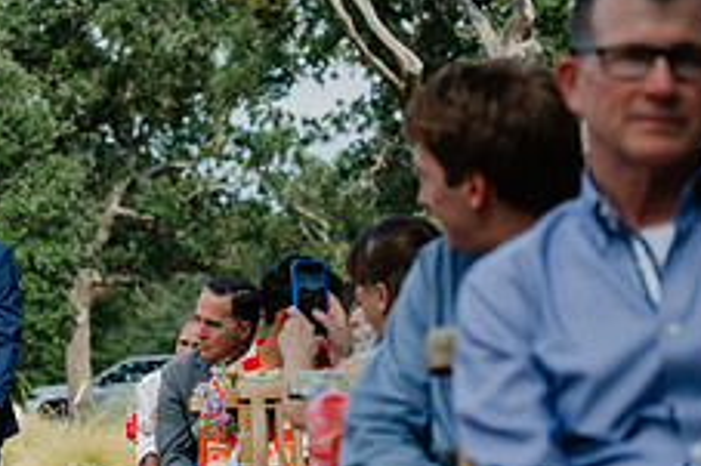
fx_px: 3483
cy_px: 369
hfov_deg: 11.4
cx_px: 9
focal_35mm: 179
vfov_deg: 7.6
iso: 64
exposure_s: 1/500
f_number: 3.5
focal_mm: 70
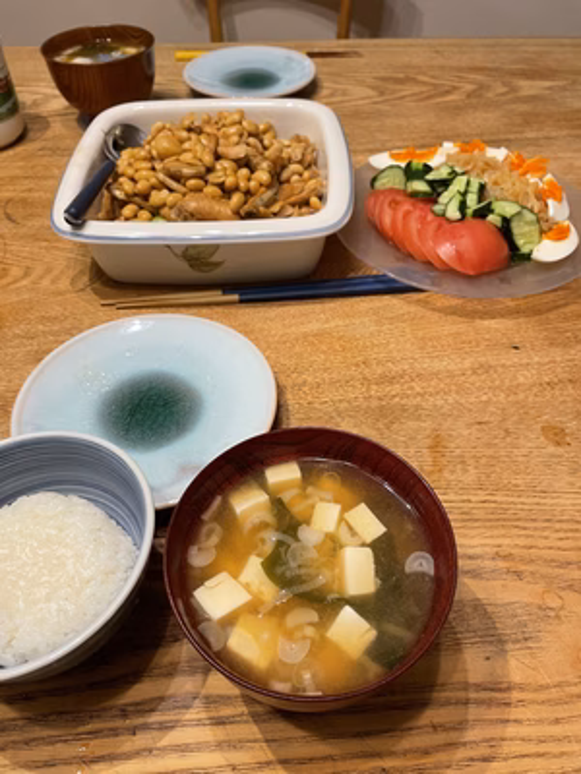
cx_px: 290
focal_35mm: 26
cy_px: 387
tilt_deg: -47.7
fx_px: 582
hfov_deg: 53.1
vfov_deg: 67.3
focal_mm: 4.2
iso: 80
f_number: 1.6
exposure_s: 1/40
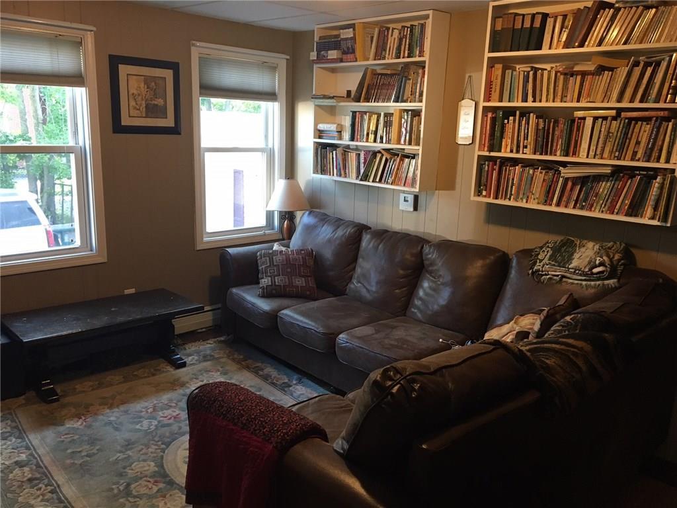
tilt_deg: -13.2
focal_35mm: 29
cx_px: 338
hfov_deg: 61.7
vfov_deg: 48.2
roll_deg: -1.2
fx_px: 567
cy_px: 254
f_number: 2.2
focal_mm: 4.15
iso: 125
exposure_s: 1/30
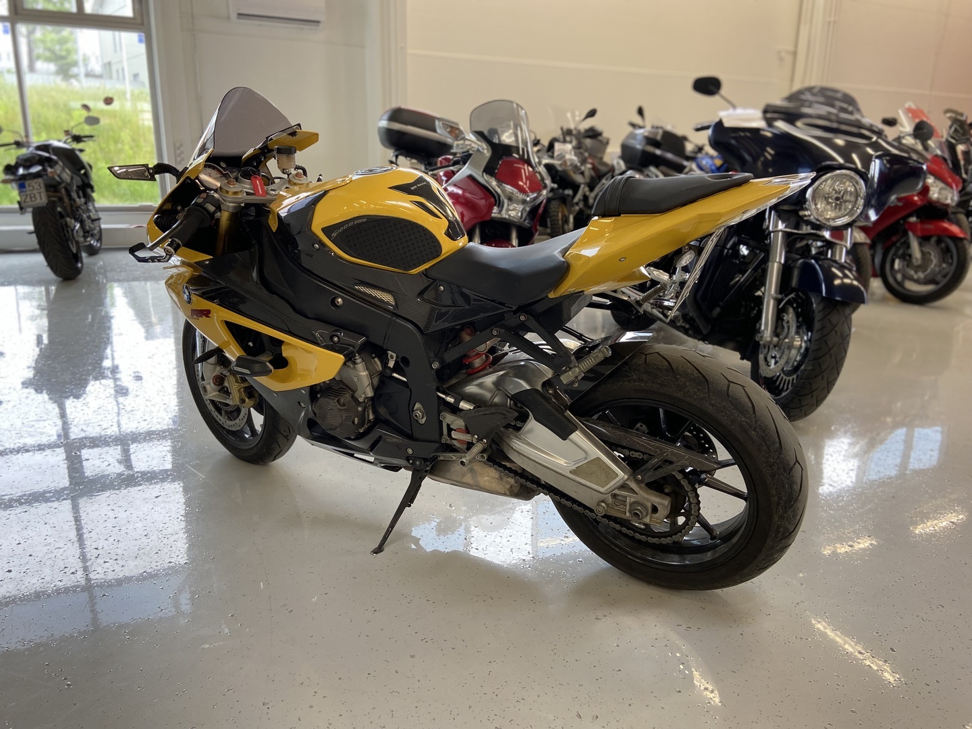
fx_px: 730
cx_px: 486
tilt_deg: -14.7
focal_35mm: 26
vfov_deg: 53.1
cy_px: 364
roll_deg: -0.7
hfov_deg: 67.3
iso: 100
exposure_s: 1/100
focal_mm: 4.25
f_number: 1.8
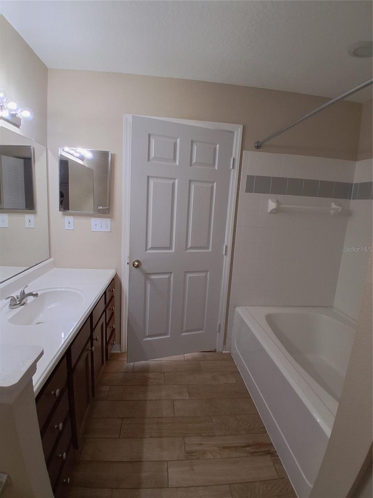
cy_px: 249
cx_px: 186
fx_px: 244
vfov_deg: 91.0
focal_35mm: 17
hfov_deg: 74.7
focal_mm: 1.4
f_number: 2.2
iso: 125
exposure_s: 1/60
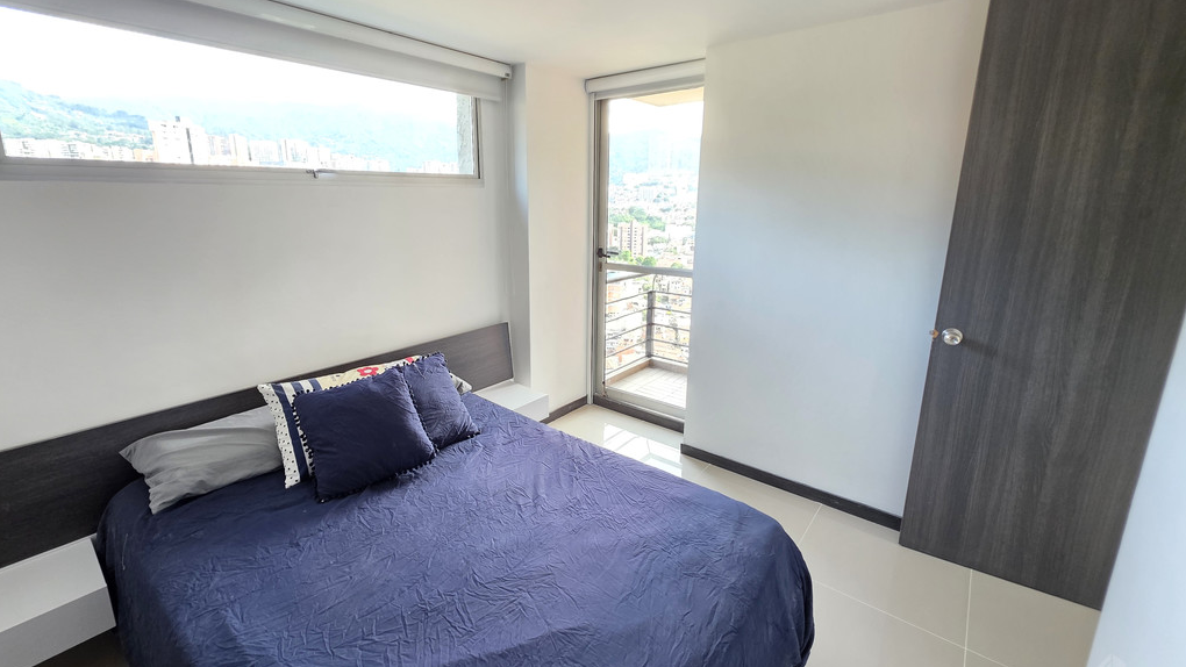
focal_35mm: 15
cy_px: 325
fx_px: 472
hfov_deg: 102.9
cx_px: 566
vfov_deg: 70.5
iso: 250
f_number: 1.9
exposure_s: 1/60
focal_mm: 2.2
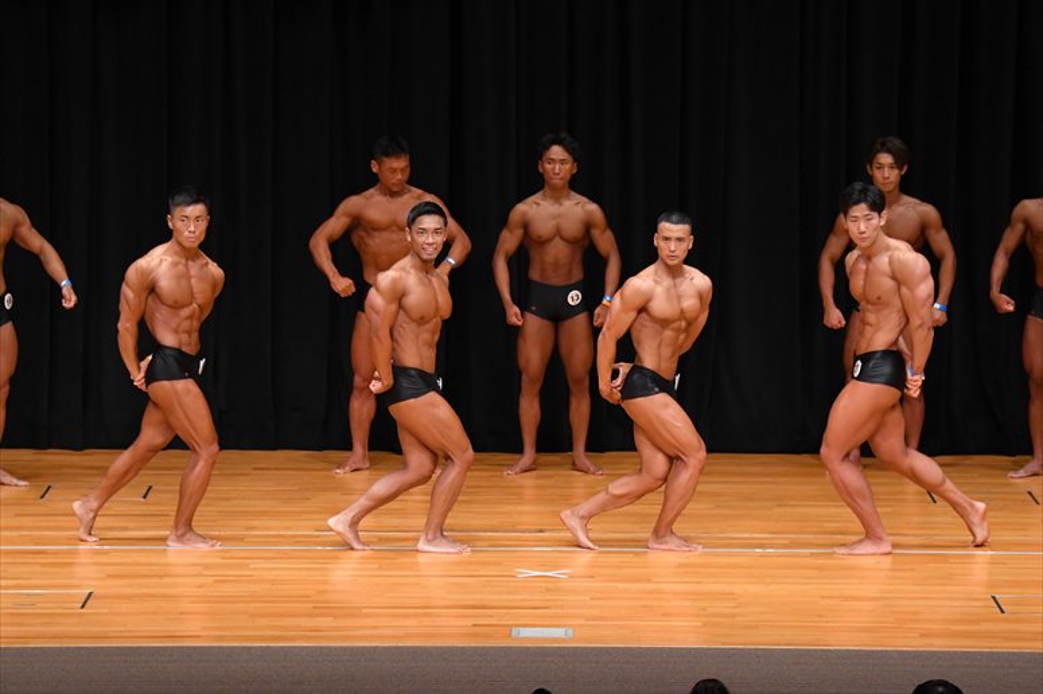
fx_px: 5039
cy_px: 347
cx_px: 522
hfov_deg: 11.8
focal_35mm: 174
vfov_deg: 7.9
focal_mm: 116
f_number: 5.6
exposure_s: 1/400
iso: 3200
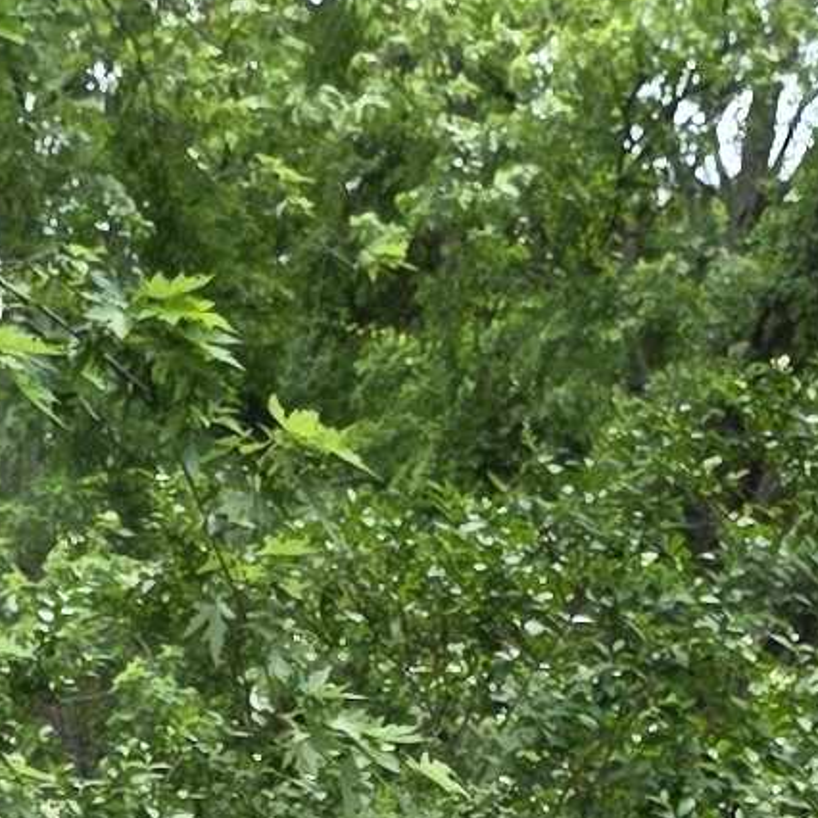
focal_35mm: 191
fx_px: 5106
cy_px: 1444
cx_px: 84
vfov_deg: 8.8
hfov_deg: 9.1
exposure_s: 1/359
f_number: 1.7
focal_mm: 6.3
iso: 32
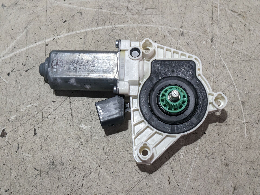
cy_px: 98
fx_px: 383
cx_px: 130
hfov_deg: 37.5
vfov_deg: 28.6
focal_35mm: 51
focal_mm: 5.43
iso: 98
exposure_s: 1/100
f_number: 1.89
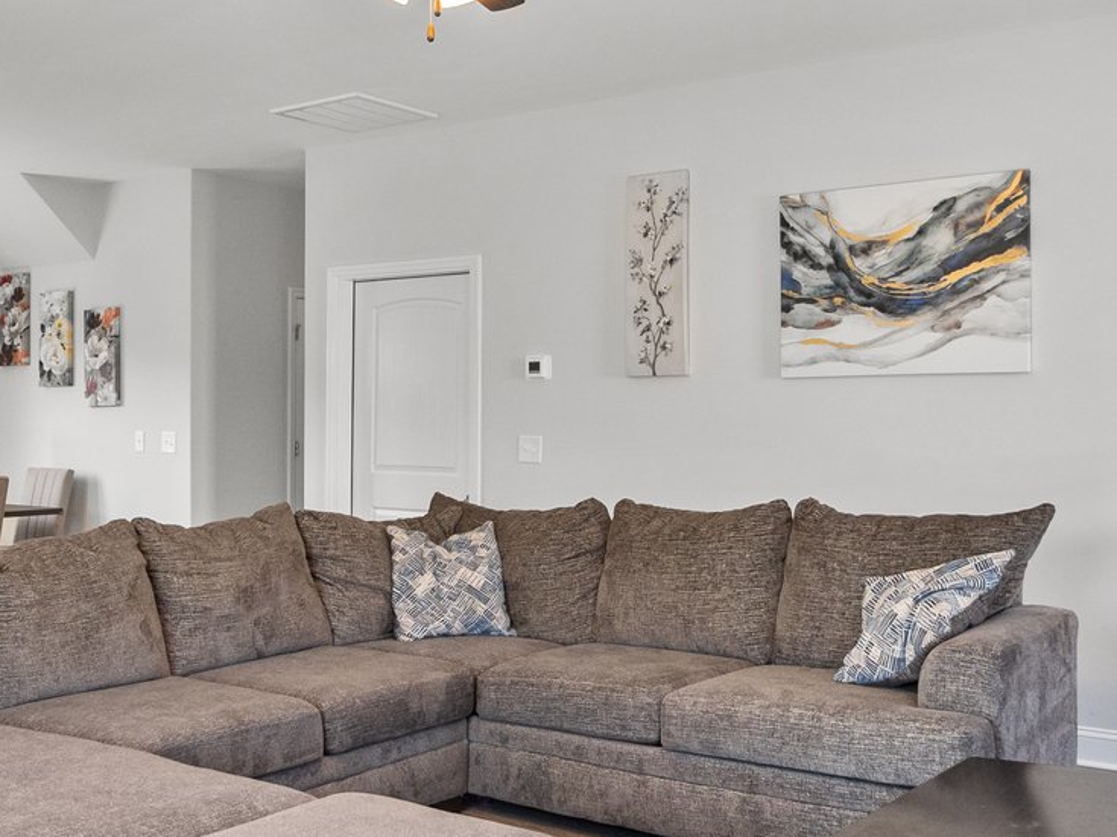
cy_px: 339
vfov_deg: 36.7
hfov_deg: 47.7
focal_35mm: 39
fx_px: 1258
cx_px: 468
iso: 400
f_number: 4
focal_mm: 7
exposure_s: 1/60
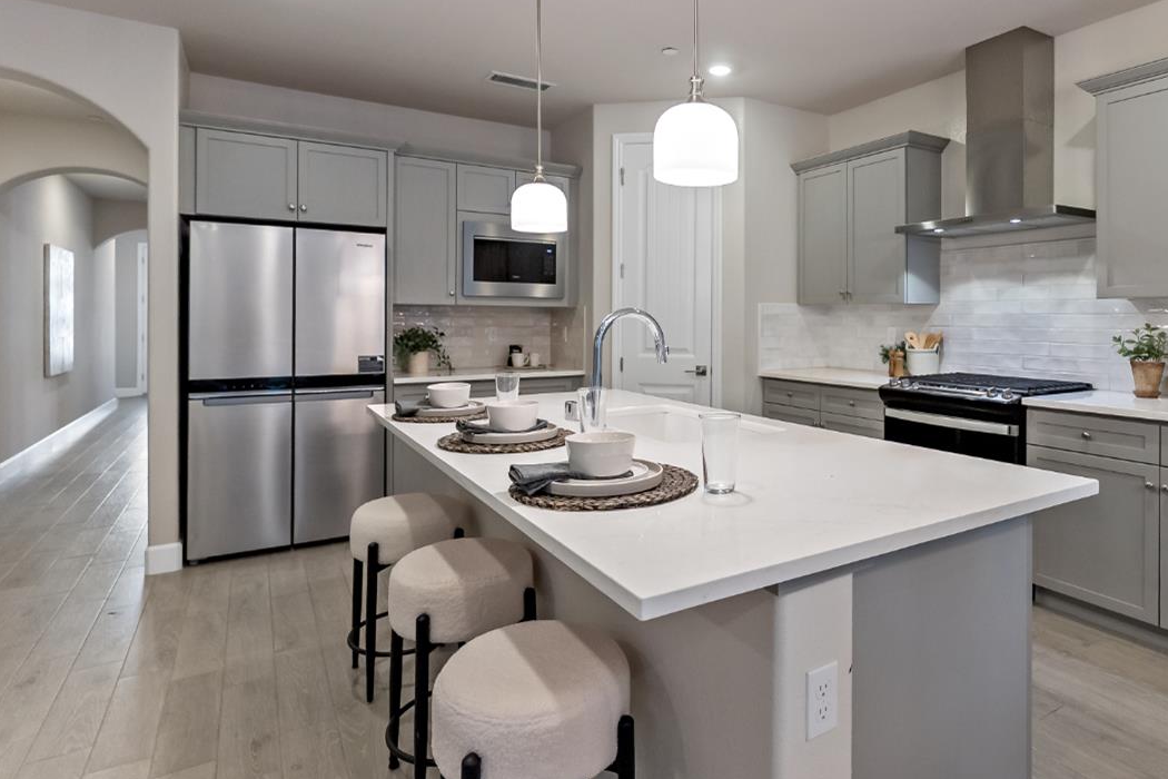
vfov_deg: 61.4
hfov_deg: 82.9
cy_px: 315
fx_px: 649
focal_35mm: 20
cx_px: 705
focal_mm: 14
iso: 1000
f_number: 4
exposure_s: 1/160
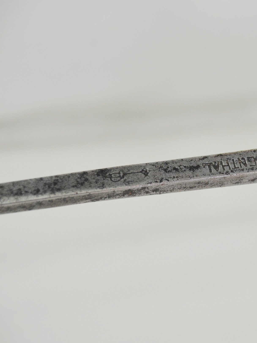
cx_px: 210
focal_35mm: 295
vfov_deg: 6.7
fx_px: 2918
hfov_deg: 5.0
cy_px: 172
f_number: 5.6
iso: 560
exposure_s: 1/250
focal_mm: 135
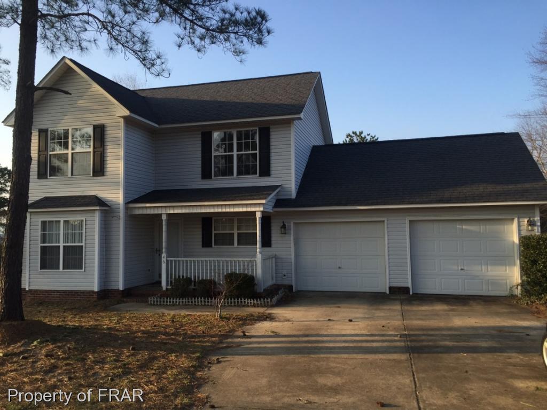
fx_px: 458
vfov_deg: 48.2
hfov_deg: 61.7
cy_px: 205
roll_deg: +1.3
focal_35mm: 29
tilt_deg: +2.8
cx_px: 274
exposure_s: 1/719
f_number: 2.2
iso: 32
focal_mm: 4.15
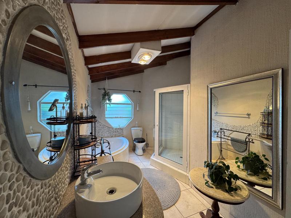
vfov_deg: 85.7
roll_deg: -1.0
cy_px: 109
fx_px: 118
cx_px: 146
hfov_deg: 102.1
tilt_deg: +0.1
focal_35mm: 14
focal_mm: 2.22
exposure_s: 1/100
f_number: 2.2
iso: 200
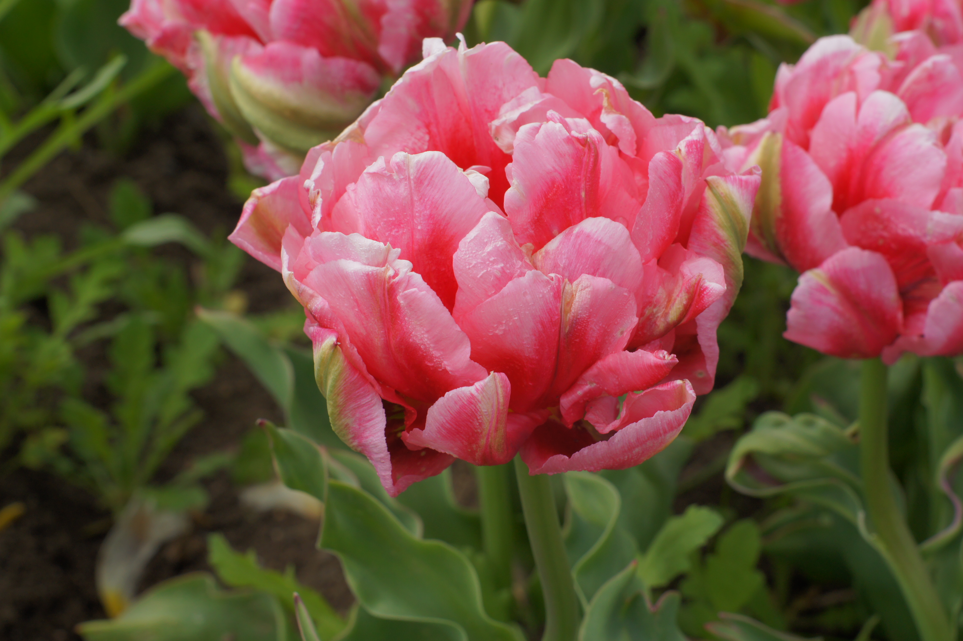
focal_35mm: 75
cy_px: 320
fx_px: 2005
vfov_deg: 18.2
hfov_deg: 27.0
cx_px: 482
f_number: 11
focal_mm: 50
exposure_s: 1/160
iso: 200
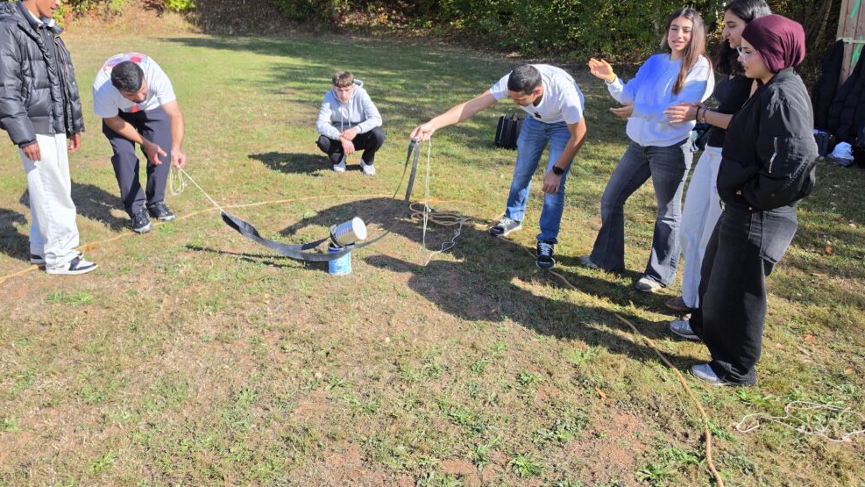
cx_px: 417
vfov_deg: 43.7
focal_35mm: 26
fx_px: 596
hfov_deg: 71.9
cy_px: 161
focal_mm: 6.5
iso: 64
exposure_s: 1/3598
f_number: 1.4
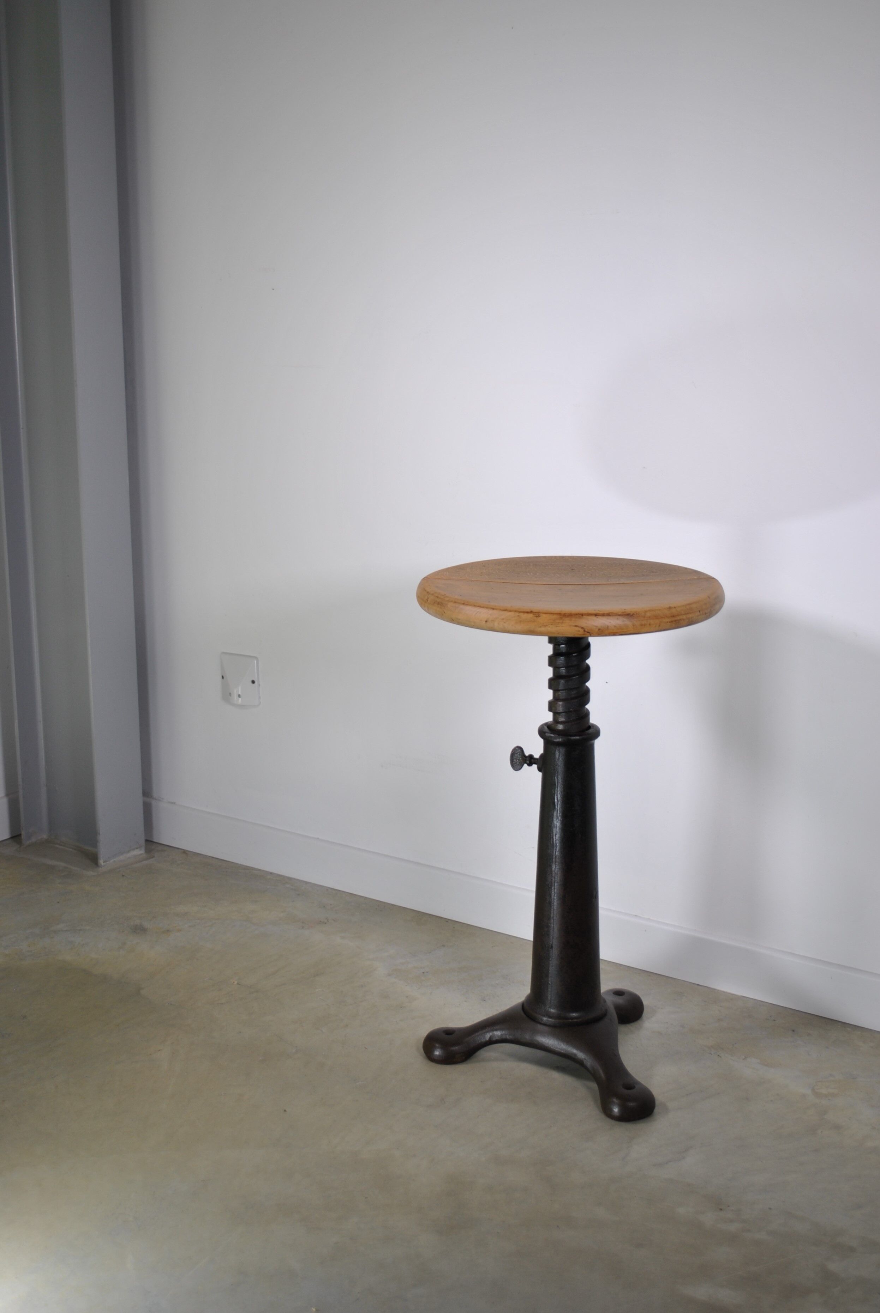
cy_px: 656
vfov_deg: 46.3
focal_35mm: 42
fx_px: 1535
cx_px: 440
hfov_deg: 32.0
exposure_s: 1/80
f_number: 4.5
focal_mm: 28
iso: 100
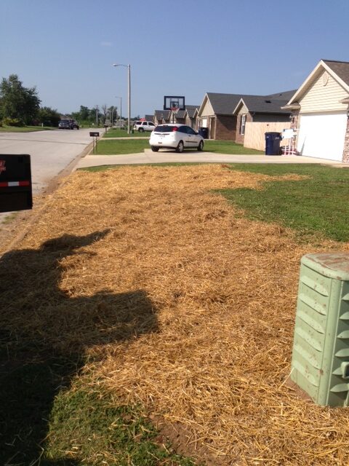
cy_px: 233
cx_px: 174
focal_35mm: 33
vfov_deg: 55.4
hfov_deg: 42.9
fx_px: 444
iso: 50
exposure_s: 1/1550
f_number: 2.4
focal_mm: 4.13
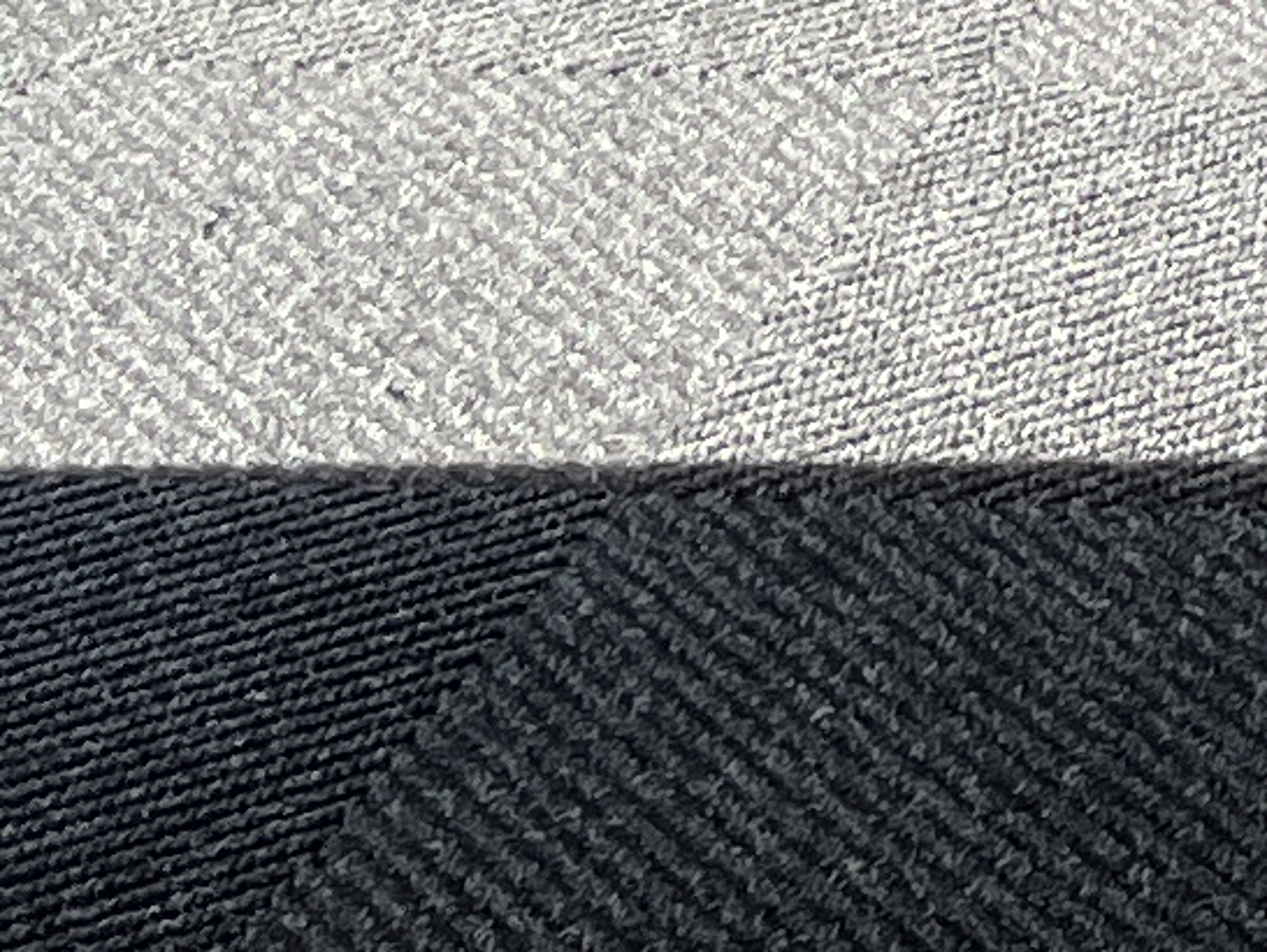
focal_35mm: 192
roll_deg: -0.8
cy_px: -2006
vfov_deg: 6.9
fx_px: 7031
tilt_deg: -6.0
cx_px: 2977
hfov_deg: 9.3
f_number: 1.6
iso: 40
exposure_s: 1/236
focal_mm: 5.1
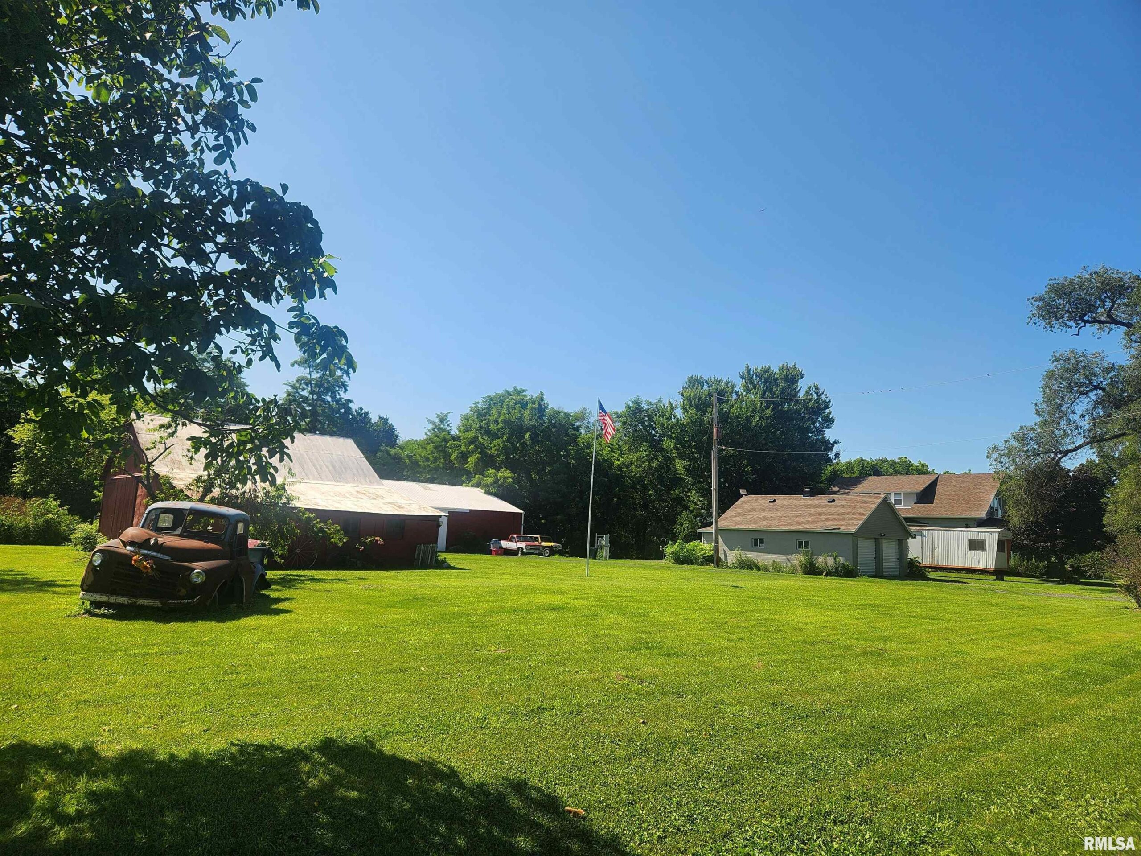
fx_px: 758
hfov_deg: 73.9
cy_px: 428
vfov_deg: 58.9
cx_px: 570
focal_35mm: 23
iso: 20
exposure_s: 1/1775
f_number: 1.8
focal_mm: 5.4
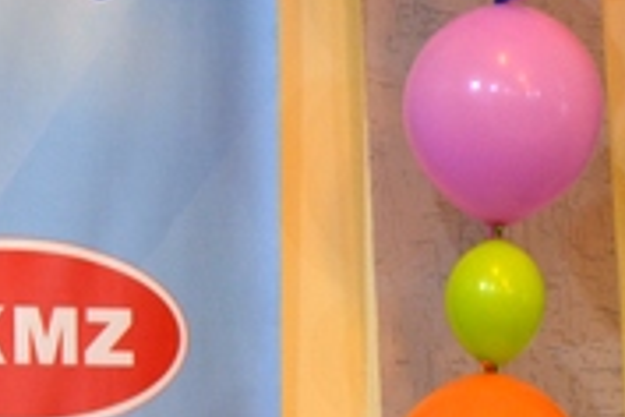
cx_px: -438
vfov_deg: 4.6
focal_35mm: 299
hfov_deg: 6.8
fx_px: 5187
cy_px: 337
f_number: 5.6
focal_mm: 55
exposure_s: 1/30
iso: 450
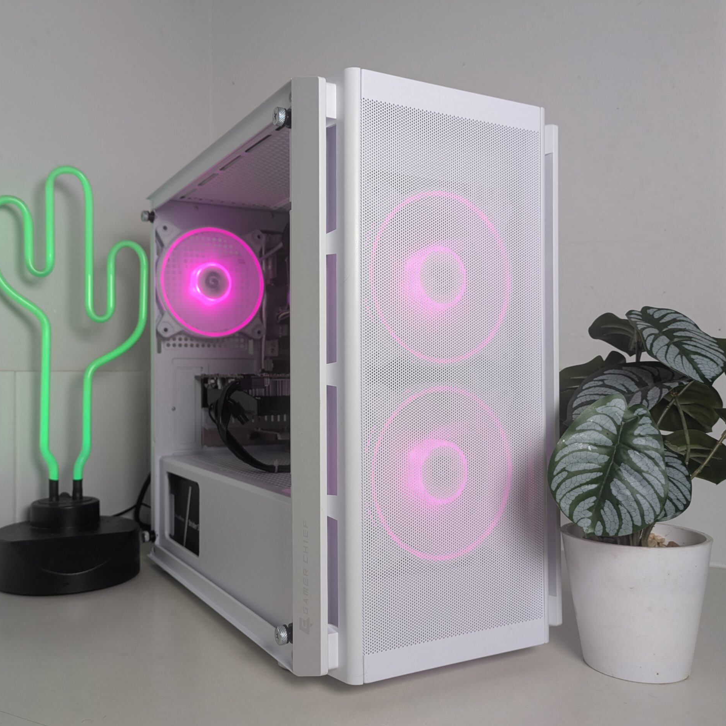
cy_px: 367
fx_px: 712
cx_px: 309
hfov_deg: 53.8
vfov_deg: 54.0
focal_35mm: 30
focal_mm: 5.43
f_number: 1.89
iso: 41
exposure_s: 1/114
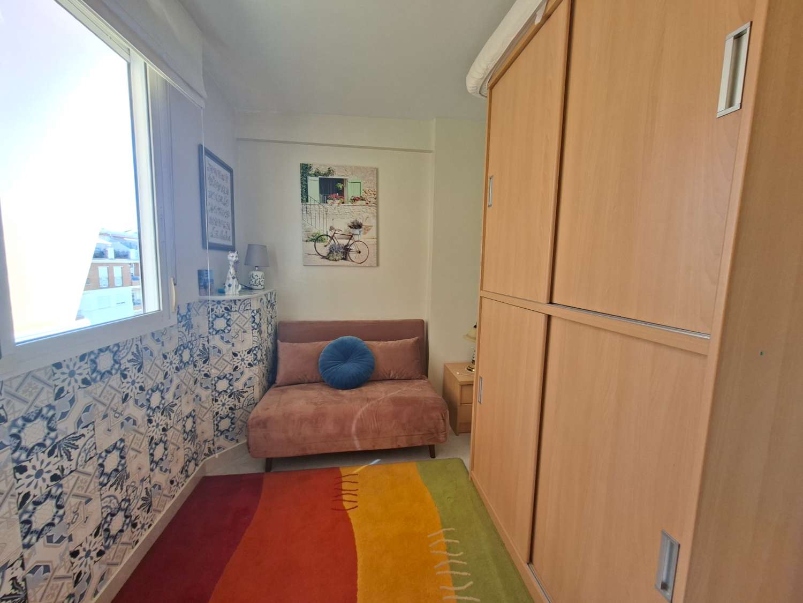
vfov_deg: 89.9
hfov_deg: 106.2
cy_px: 302
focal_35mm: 13
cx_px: 402
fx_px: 302
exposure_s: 1/40
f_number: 2.2
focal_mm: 1.74
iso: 50
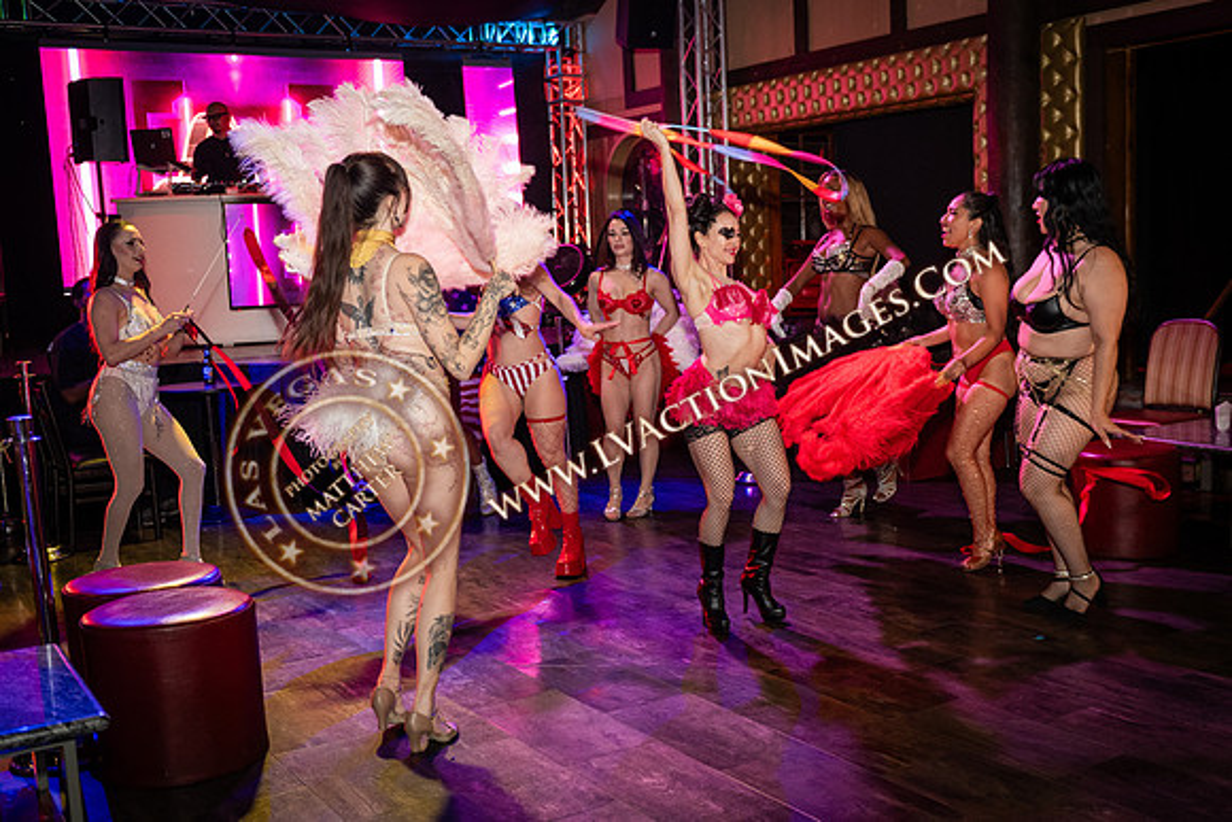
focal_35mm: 42
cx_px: 699
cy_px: 447
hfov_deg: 46.4
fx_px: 1431
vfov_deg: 32.0
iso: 1250
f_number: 2.8
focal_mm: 32
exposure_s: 1/100
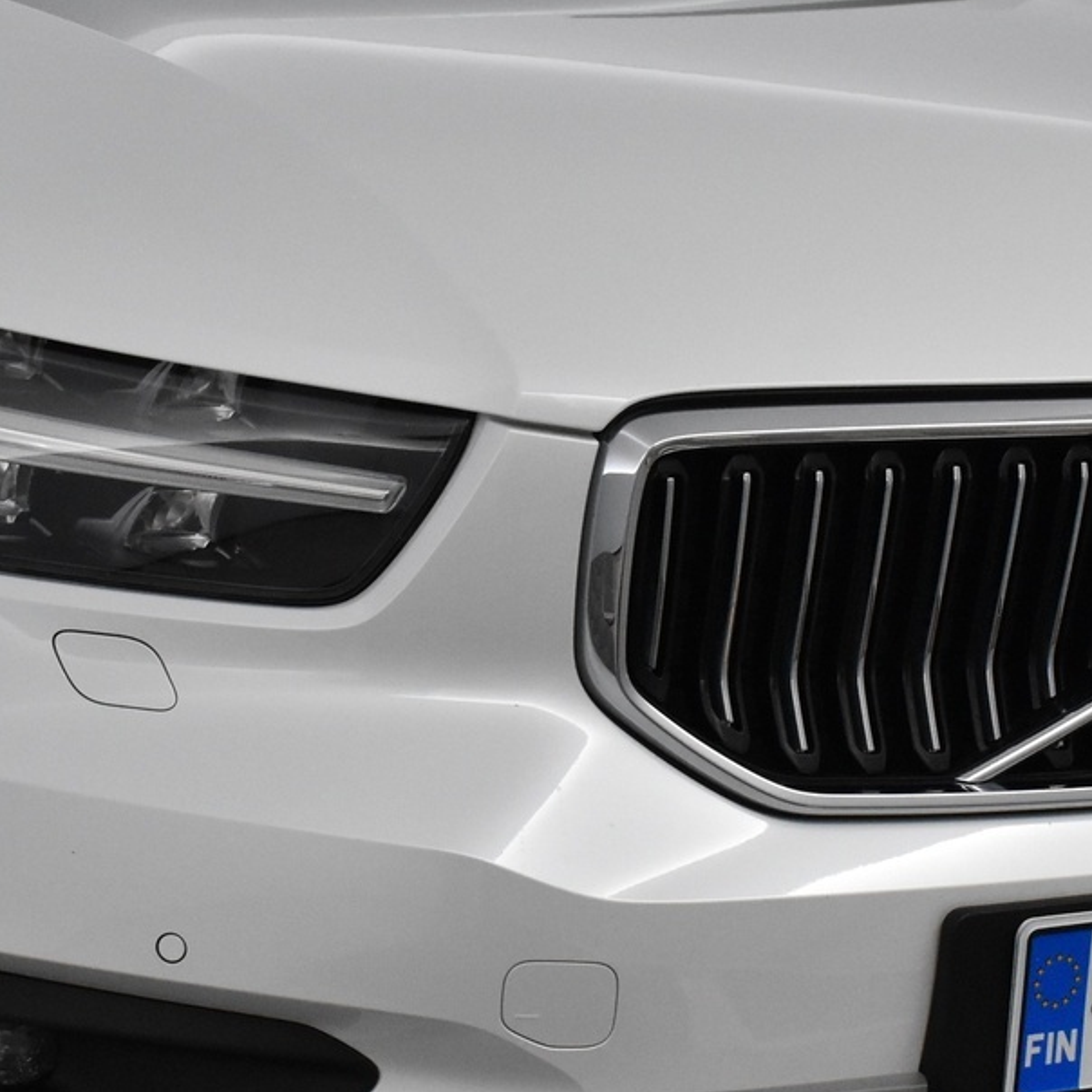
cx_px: 625
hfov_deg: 17.5
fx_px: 3538
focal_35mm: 99
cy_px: 687
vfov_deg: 17.5
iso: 3200
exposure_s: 1/200
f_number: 7.1
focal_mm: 29
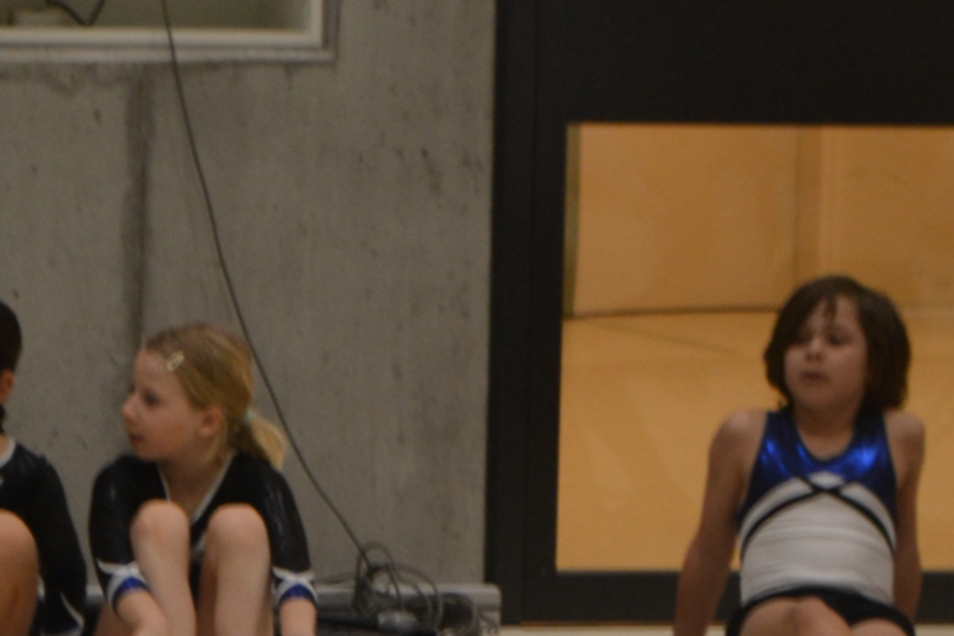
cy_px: 388
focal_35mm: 308
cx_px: -80
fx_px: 8158
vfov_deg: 4.5
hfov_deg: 6.7
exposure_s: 1/60
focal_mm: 55
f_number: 5.6
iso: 450
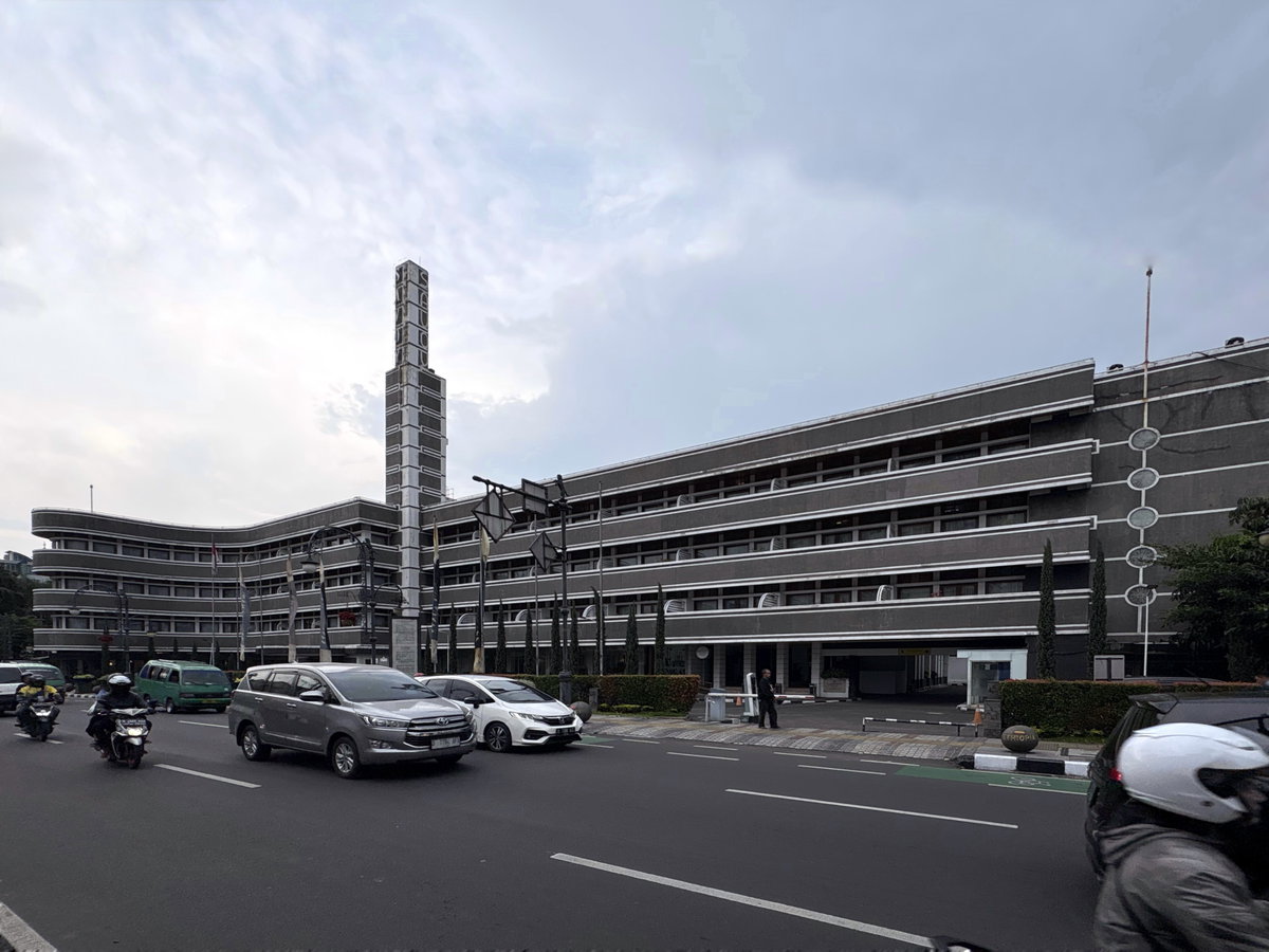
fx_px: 513
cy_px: 476
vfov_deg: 85.7
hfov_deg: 102.1
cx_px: 634
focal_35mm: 14
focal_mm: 2.22
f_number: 2.2
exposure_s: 1/416
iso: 40
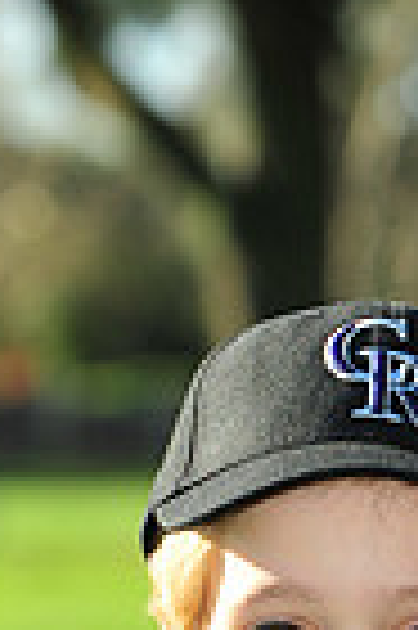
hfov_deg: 3.1
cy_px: 1066
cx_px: 620
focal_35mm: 436
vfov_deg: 4.7
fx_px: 7612
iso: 200
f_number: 5.6
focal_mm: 105
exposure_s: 1/500
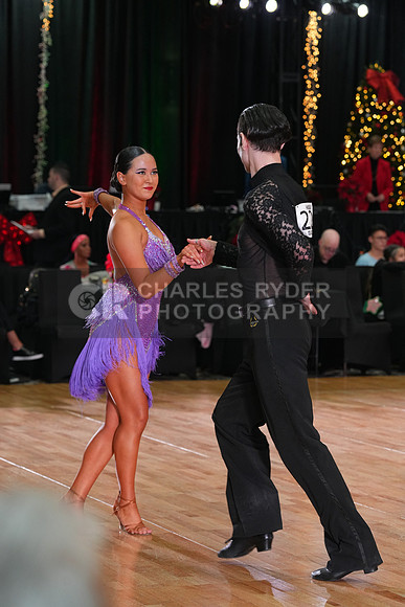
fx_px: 1889
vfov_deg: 18.3
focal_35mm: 112
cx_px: 202
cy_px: 304
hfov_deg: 12.2
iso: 2500
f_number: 5
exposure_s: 1/200
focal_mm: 112
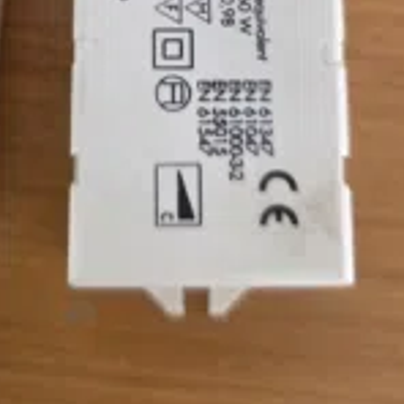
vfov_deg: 27.9
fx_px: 726
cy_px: -60
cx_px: 136
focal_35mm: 55
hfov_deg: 30.9
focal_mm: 6.3
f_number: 1.7
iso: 125
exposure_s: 1/100
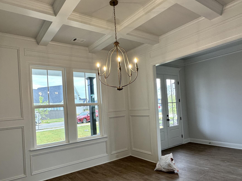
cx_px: 105
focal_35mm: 24
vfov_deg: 56.6
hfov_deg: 71.3
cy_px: 104
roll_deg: +3.3
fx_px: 168
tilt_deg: +1.4
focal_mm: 2.22
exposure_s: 1/120
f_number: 2.2
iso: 80
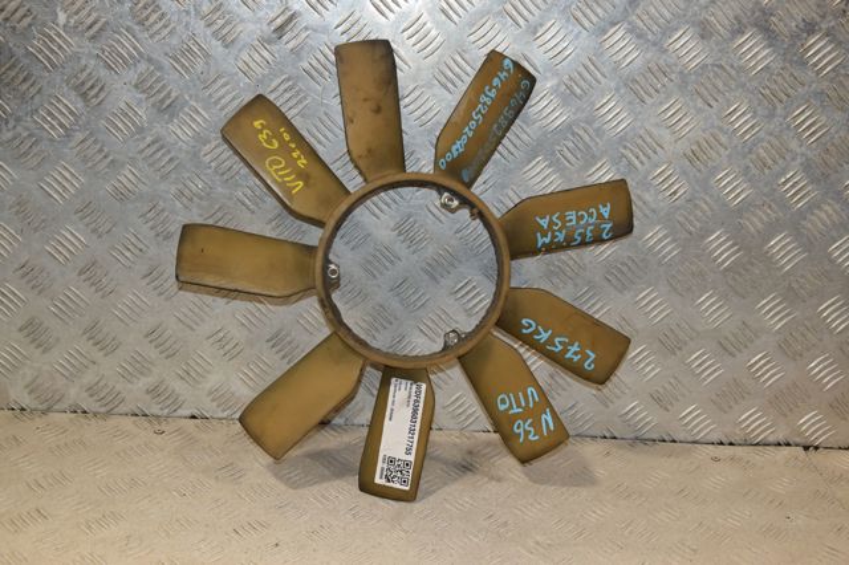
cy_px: 282
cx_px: 424
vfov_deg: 28.0
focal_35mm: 48
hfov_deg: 41.1
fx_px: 1131
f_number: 7.1
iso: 800
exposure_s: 1/200
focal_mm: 32
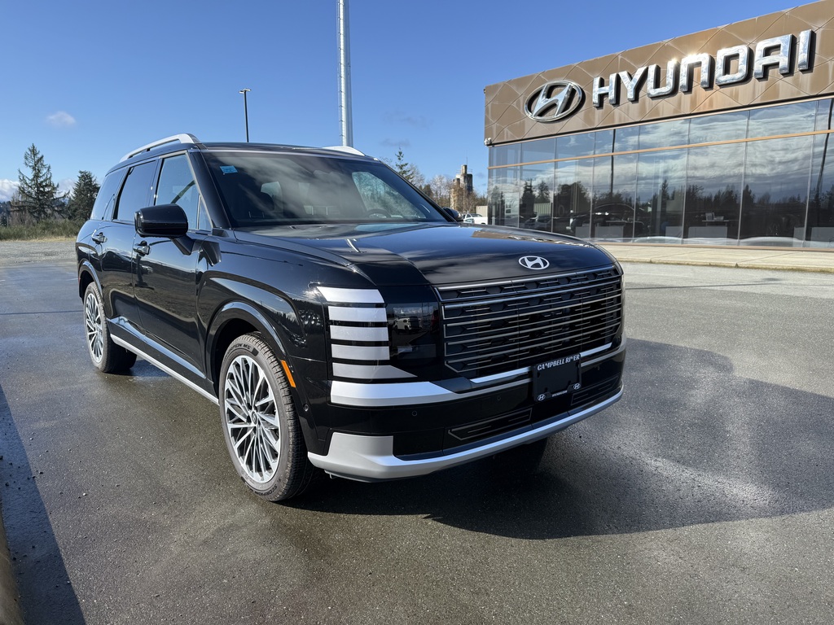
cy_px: 312
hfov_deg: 71.6
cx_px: 417
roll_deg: -0.3
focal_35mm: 24
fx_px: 578
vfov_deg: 56.8
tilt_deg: -9.2
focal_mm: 6.76
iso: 80
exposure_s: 1/2445
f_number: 1.78
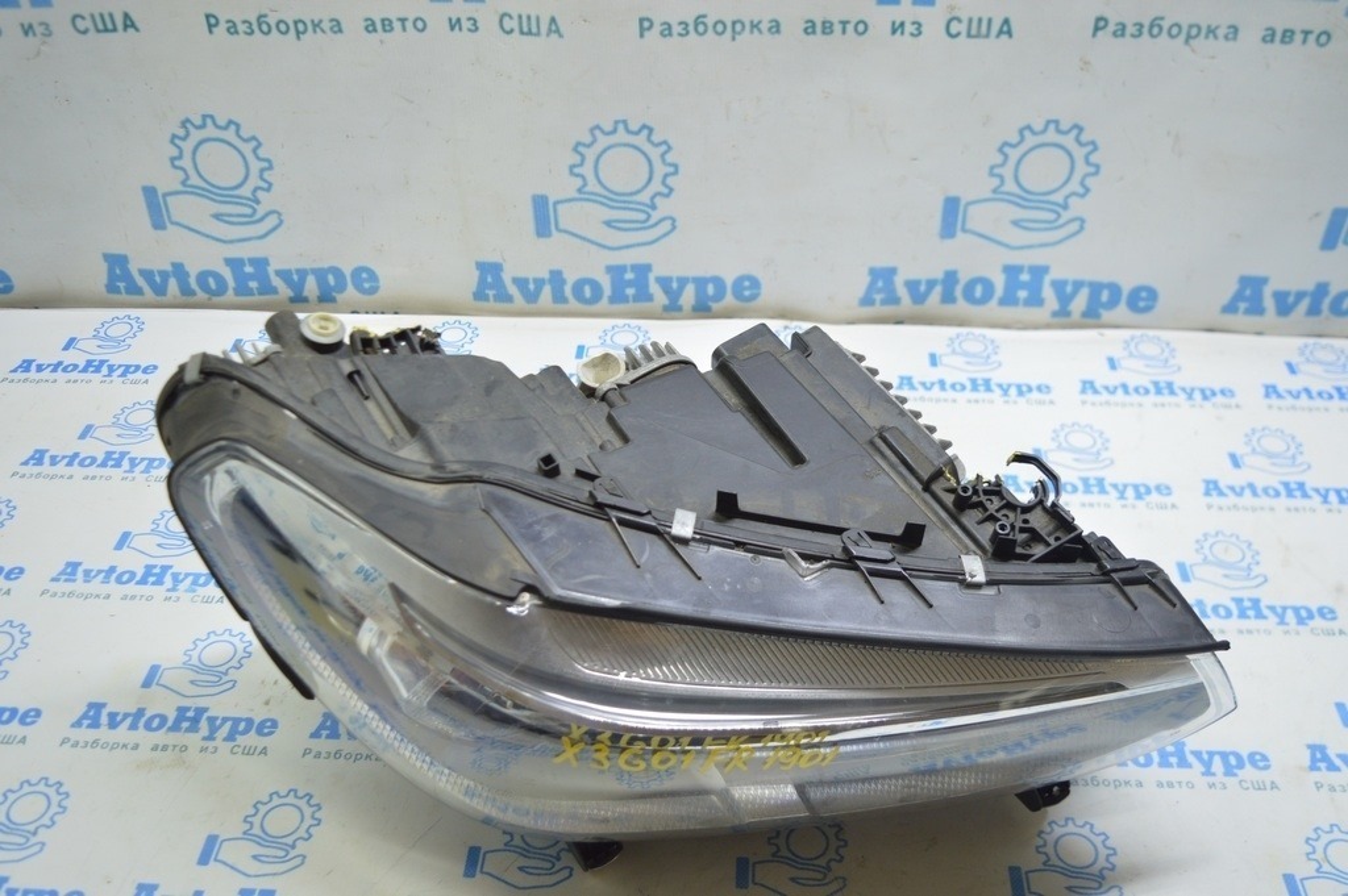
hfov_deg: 55.1
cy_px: 448
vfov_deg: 38.3
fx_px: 1291
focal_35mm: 34
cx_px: 674
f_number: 3.8
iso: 400
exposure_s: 1/40
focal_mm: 23
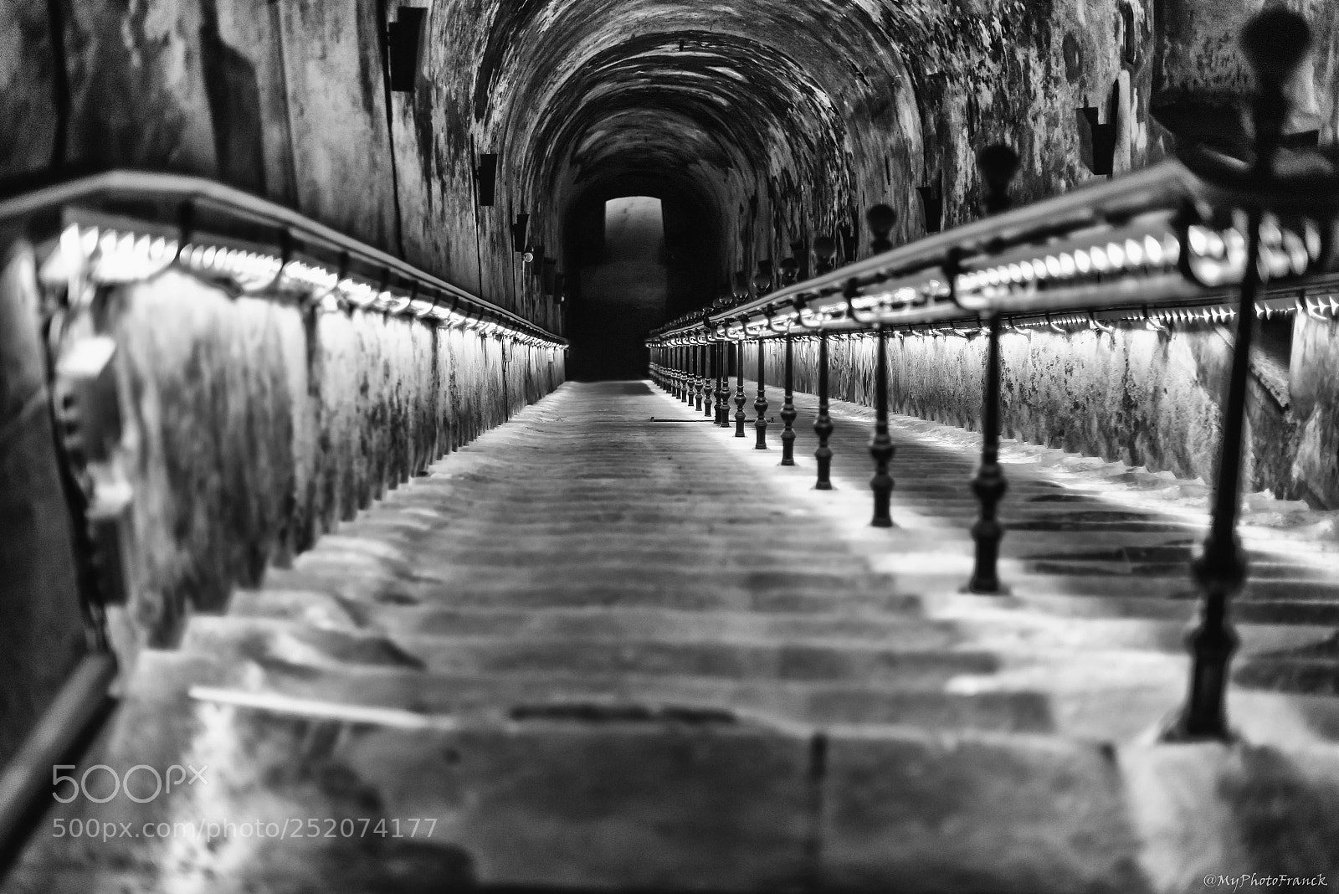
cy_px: 447
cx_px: 670
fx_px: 1860
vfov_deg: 27.0
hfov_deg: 39.6
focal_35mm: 50
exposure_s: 1/640
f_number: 1.4
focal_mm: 50
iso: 800
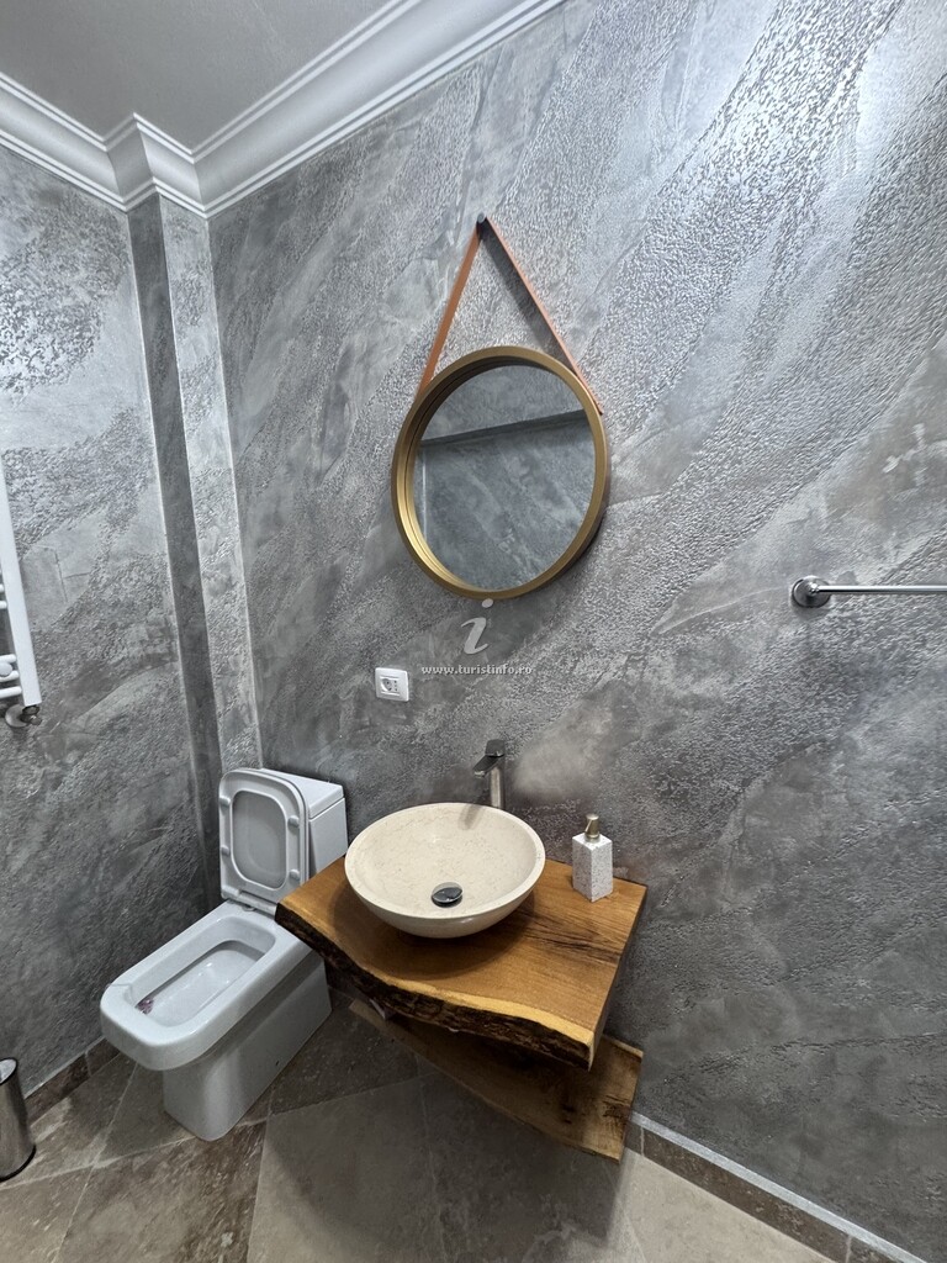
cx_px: 474
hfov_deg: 85.7
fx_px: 511
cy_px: 632
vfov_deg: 102.1
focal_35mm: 14
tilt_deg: -10.0
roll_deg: +2.7
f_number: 2.2
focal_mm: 2.22
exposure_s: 1/50
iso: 200
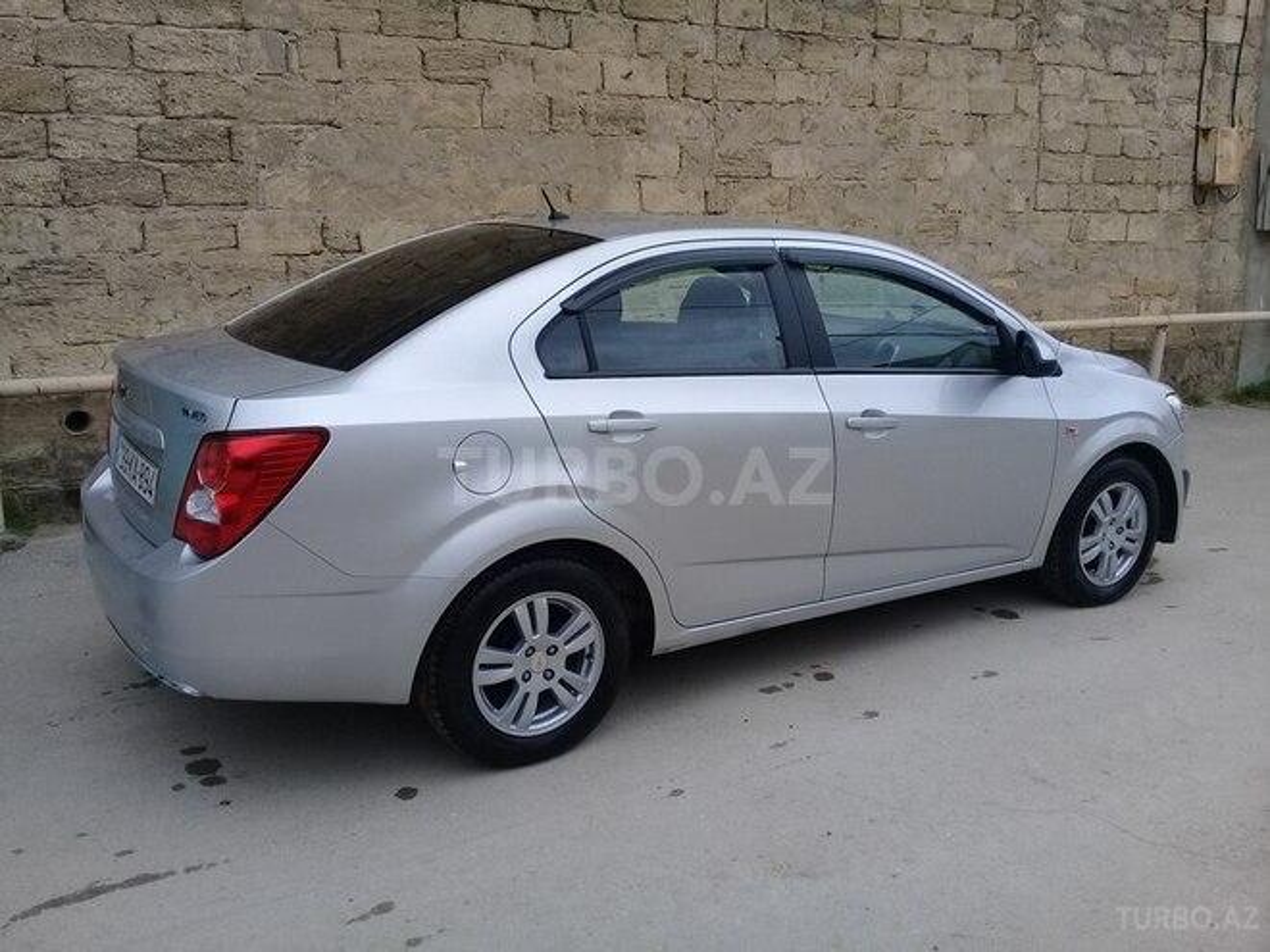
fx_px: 1137
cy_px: 476
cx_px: 635
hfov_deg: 58.4
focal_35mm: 31
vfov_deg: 45.4
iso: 50
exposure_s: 1/873
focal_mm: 3.3
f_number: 2.2
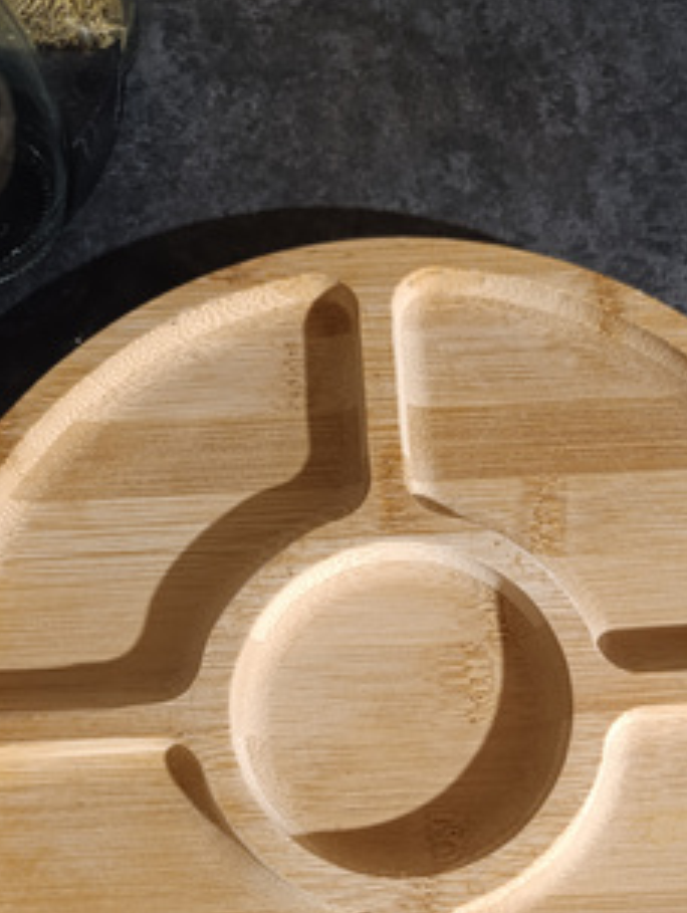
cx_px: 423
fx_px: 1003
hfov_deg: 37.6
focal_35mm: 38
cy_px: 705
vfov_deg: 46.8
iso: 4000
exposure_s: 1/25
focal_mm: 6.14
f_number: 1.6
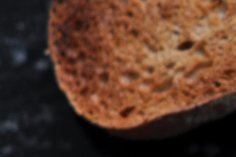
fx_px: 3346
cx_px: 571
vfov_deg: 2.7
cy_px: 240
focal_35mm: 511
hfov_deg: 4.0
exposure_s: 1/30
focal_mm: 50
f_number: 2.8
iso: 200
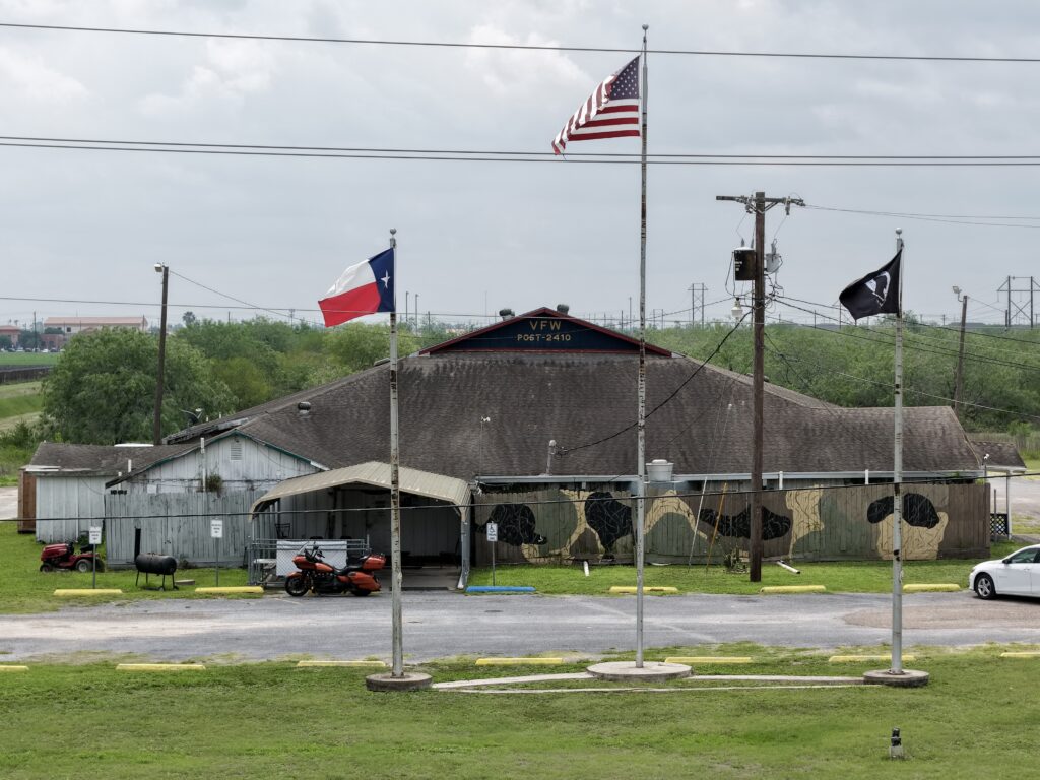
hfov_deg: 27.8
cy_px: 390
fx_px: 2103
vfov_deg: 21.0
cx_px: 520
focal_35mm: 70
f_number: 2.8
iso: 125
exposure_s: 1/1250
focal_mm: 19.35
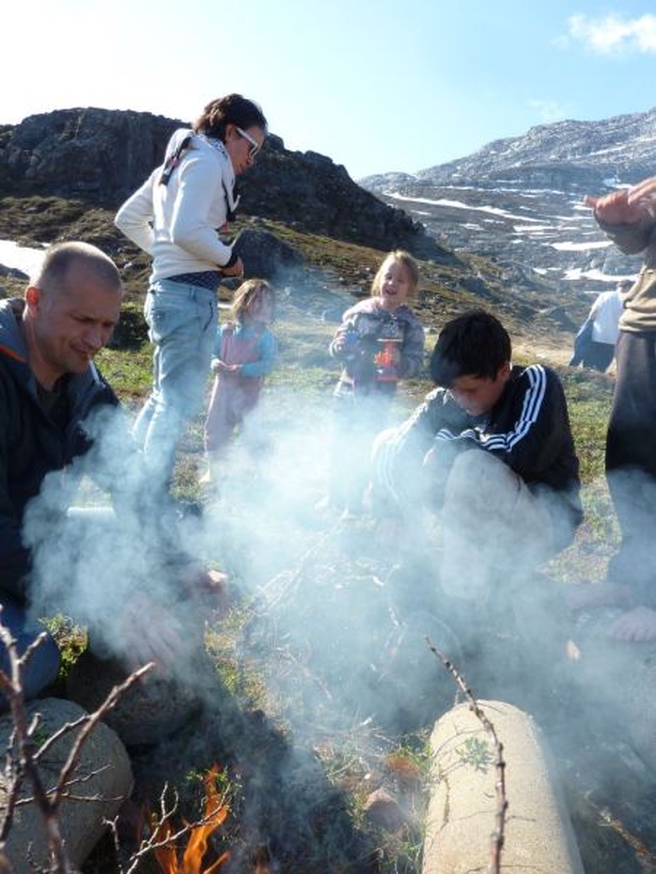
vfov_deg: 69.4
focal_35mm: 25
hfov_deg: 54.9
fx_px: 632
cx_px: 328
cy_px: 437
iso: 80
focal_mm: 4.1
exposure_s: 1/320
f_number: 4
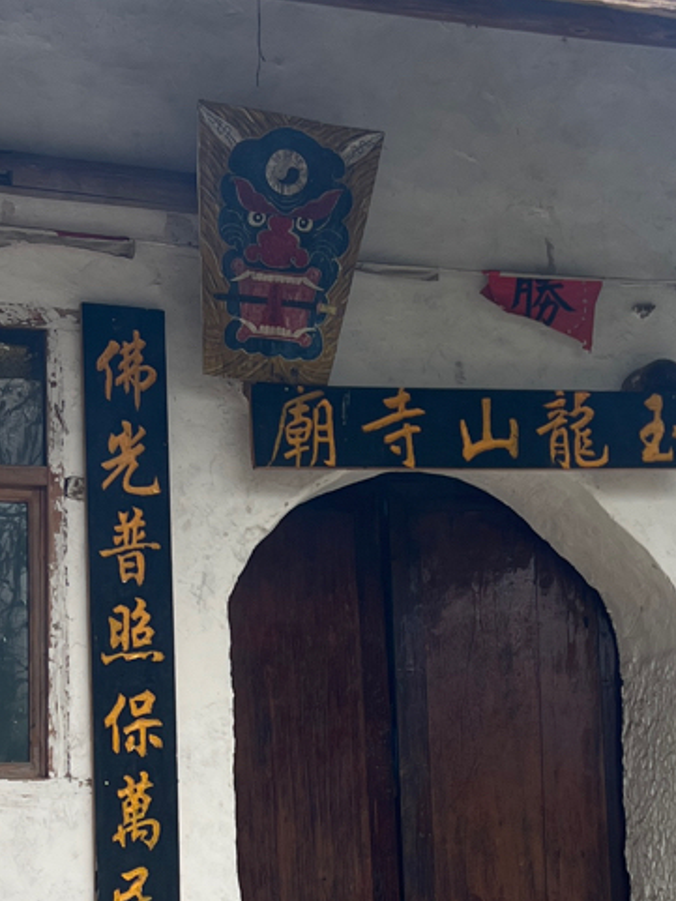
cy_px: 710
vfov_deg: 23.8
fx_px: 2108
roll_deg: +4.1
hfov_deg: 18.1
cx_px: 475
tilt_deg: +6.5
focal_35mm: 81
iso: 32
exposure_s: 1/135
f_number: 1.5
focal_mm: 5.7
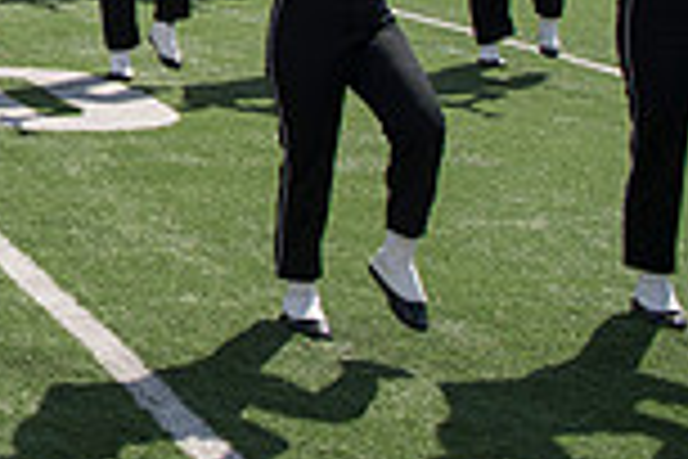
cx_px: -450
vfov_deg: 14.2
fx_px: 1739
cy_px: -187
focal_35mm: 91
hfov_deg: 18.7
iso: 200
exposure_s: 1/1600
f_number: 5.6
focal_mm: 24
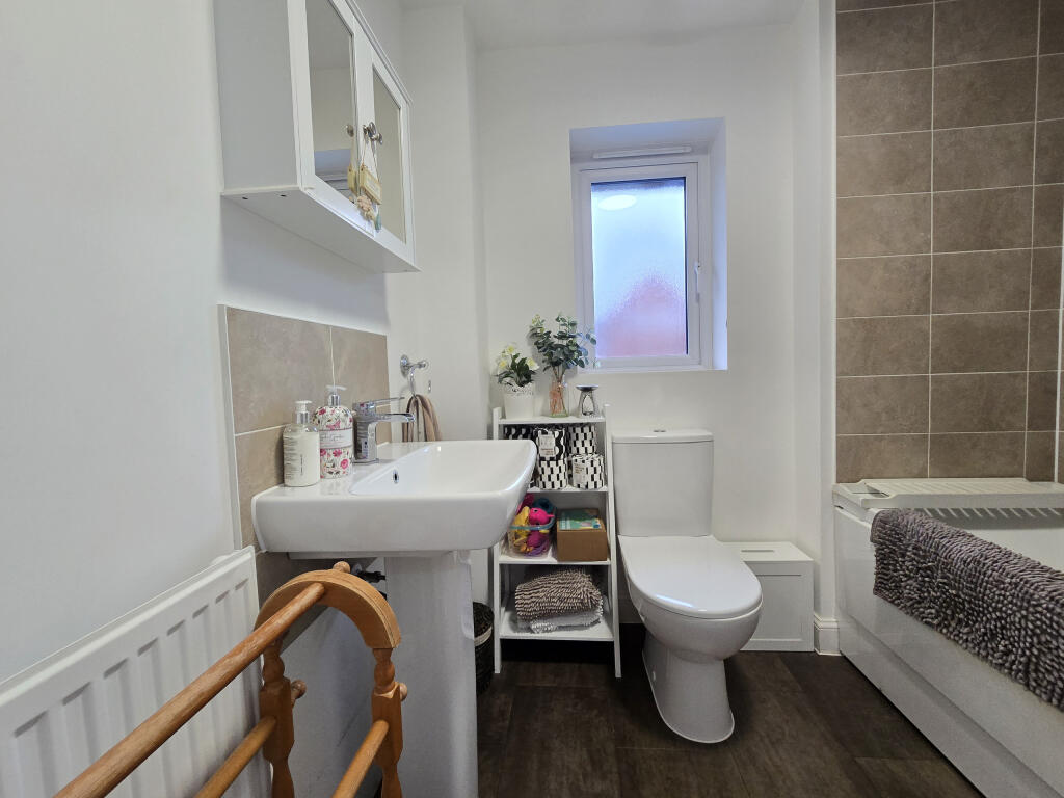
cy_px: 399
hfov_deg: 106.2
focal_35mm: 13
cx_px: 532
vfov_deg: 89.9
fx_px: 400
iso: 160
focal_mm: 2.2
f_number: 2.2
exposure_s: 1/50
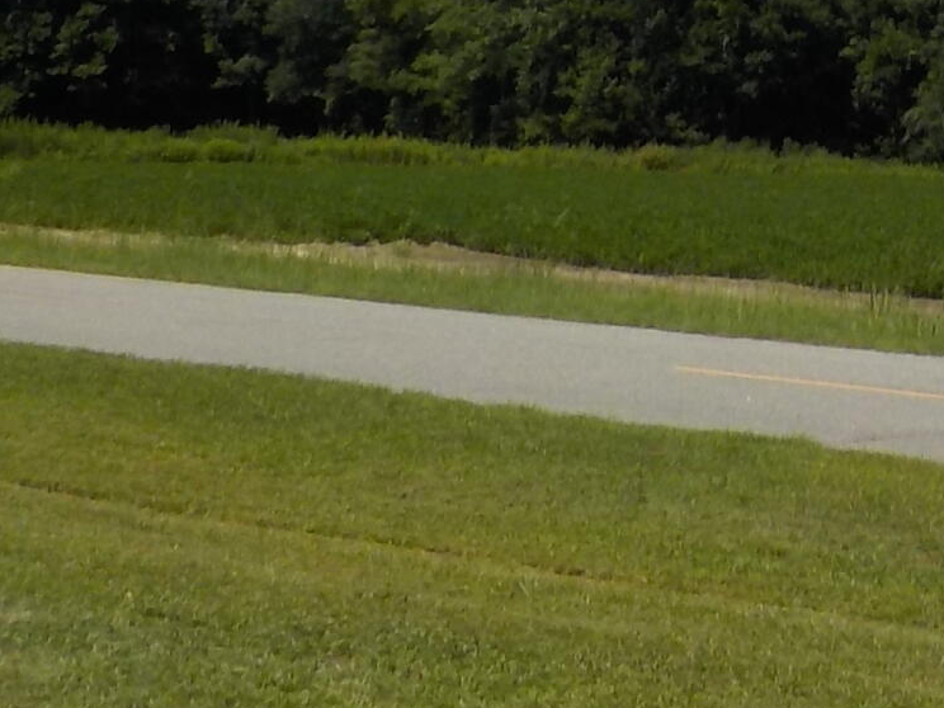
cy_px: -497
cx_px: 1048
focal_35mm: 121
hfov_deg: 15.8
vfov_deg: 11.5
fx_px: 3300
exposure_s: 1/2000
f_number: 3.3
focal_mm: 4.1
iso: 125
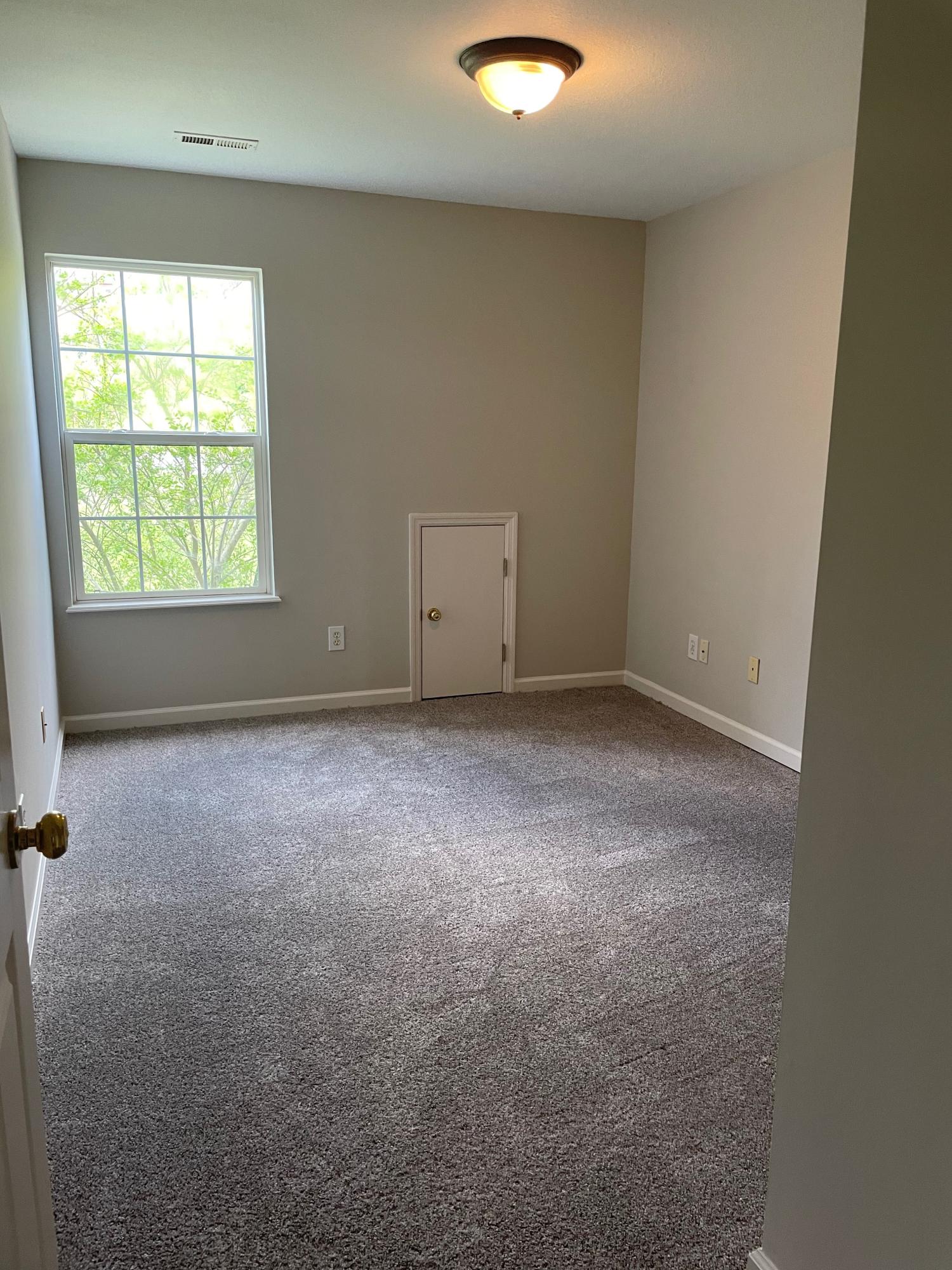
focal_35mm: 26
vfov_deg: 67.3
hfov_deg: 53.1
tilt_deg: -12.4
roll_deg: -0.1
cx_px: 476
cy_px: 635
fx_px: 953
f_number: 1.6
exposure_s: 1/60
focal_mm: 4.2
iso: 160
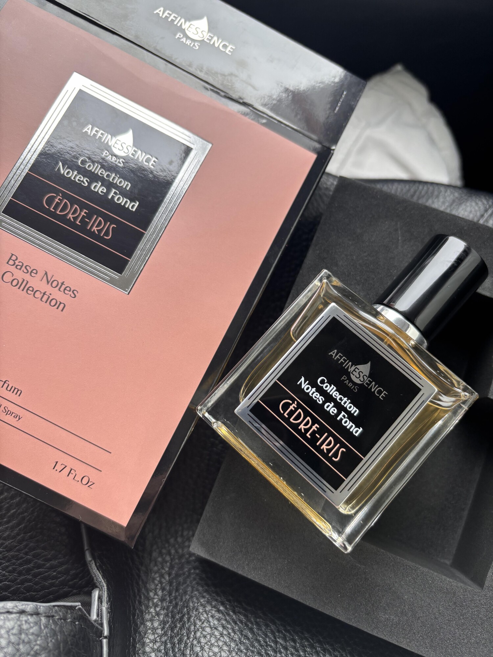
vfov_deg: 67.3
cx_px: 246
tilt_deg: -64.7
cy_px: 328
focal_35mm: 26
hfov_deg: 53.1
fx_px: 494
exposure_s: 1/121
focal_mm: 5.96
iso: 40
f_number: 1.6
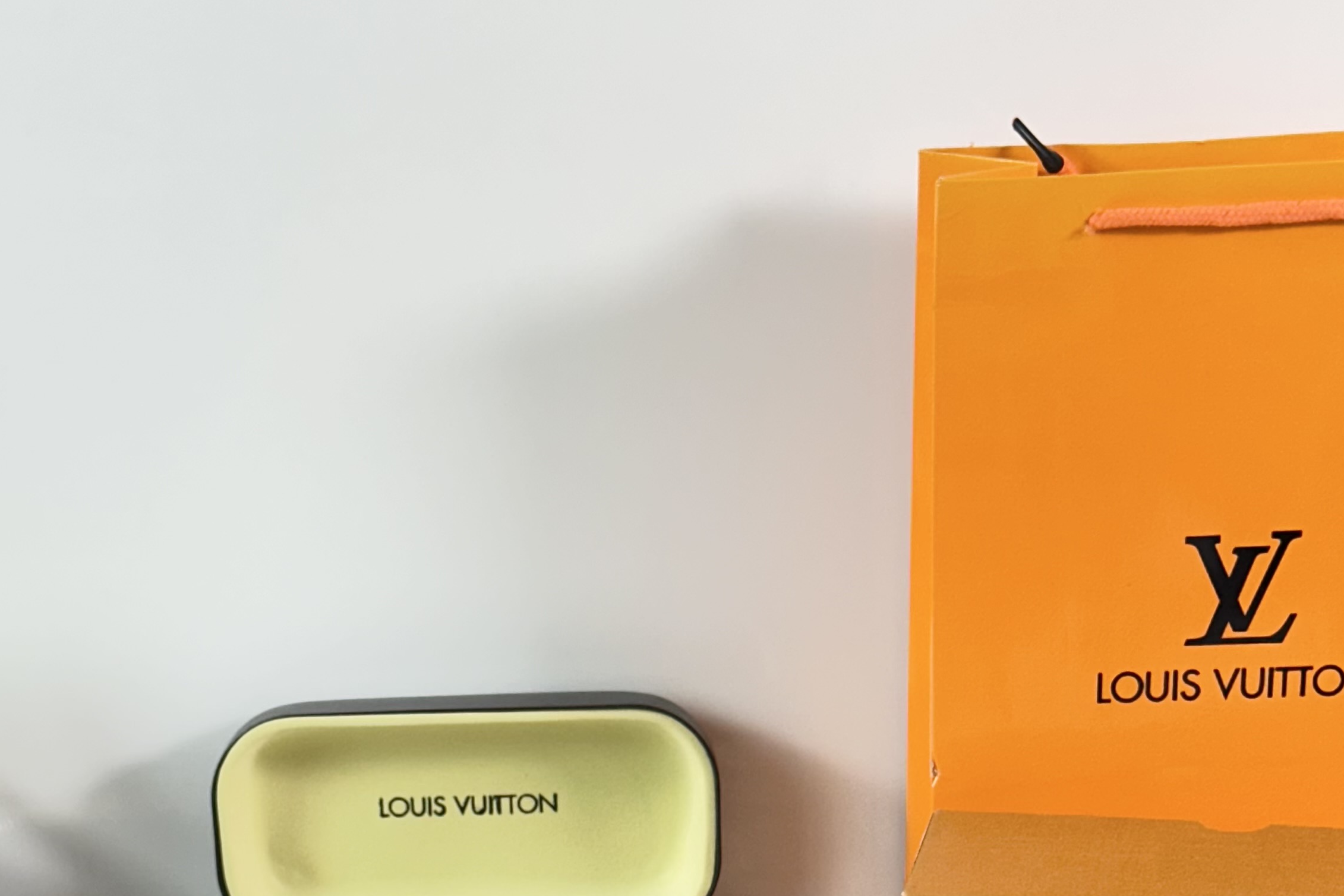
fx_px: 3322
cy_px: 1064
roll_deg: +1.7
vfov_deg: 14.9
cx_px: 620
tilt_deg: -23.9
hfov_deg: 22.9
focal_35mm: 89
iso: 80
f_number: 1.78
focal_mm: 6.86
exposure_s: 1/100
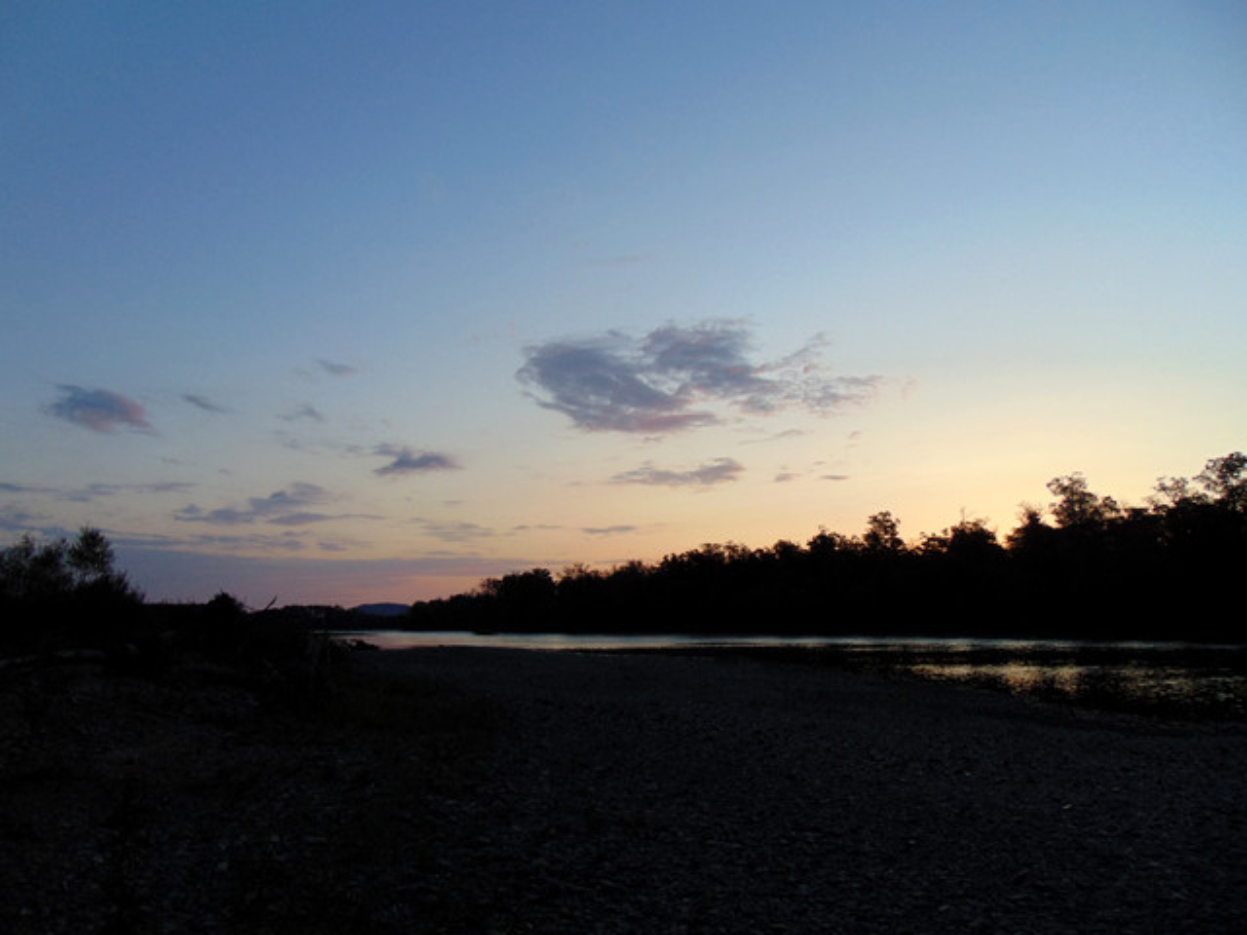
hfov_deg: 69.4
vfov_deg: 54.9
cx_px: 624
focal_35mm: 25
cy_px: 468
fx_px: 901
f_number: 3
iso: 80
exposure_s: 1/160
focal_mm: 4.5
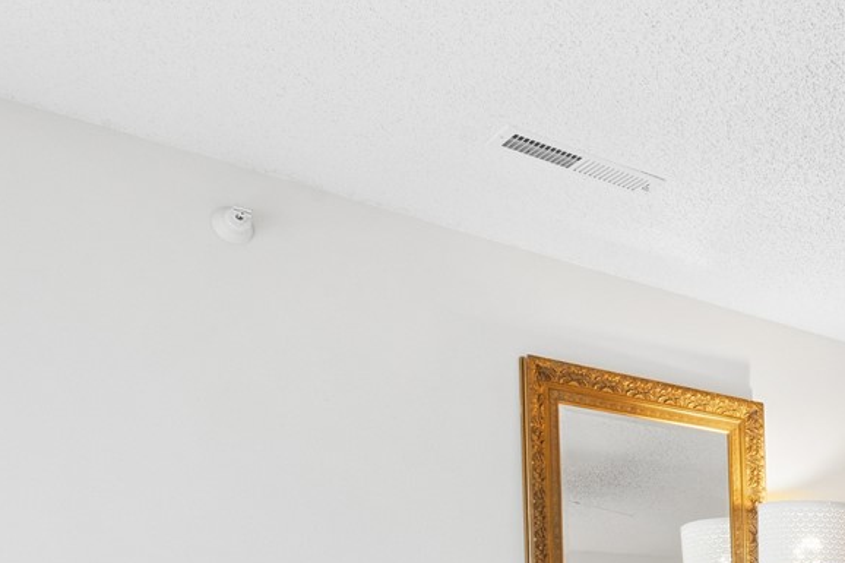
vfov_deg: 25.6
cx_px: 1049
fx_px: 1103
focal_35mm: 47
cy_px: 682
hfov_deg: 33.1
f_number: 11
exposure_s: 1/6
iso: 400
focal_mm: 16
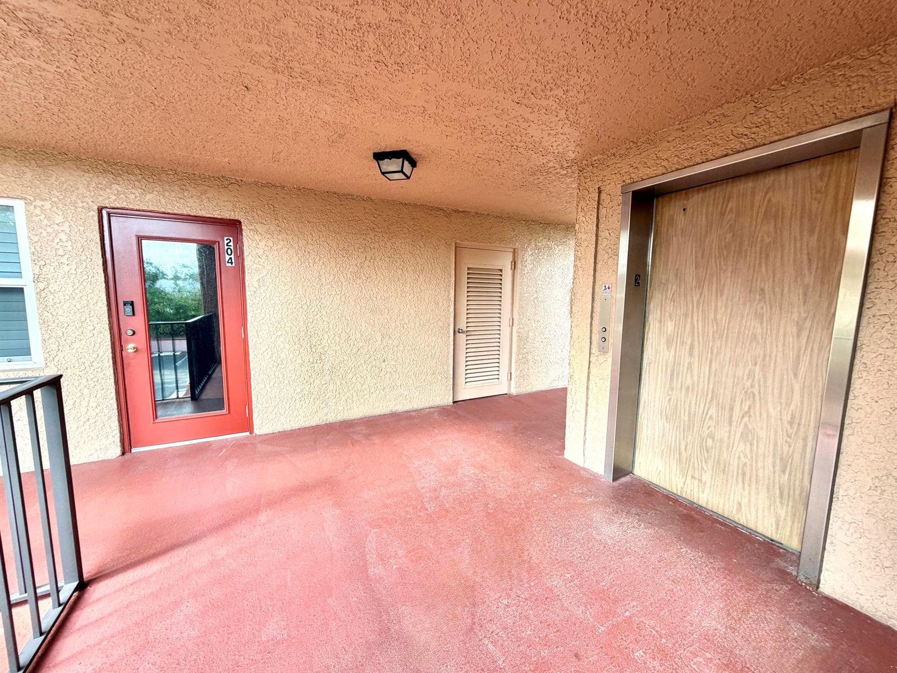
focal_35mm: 14
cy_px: 336
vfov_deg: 85.7
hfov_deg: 102.1
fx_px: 363
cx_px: 448
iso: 100
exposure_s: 1/121
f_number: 2.2
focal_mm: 2.22
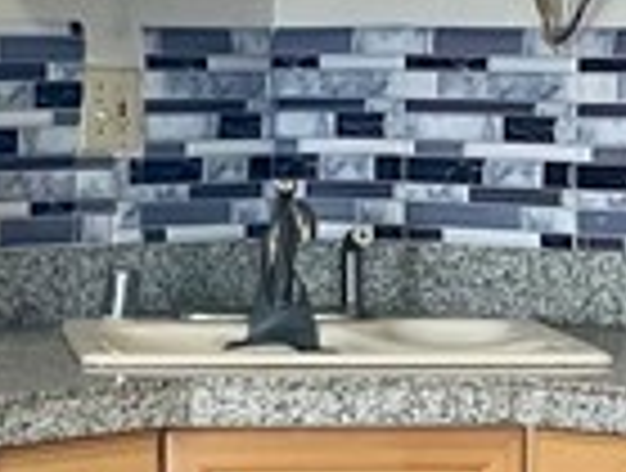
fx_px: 3463
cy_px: 247
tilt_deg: -2.5
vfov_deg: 7.8
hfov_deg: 10.3
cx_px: 468
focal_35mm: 191
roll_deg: +0.6
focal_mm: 5.1
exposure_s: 1/60
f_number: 1.6
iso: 125
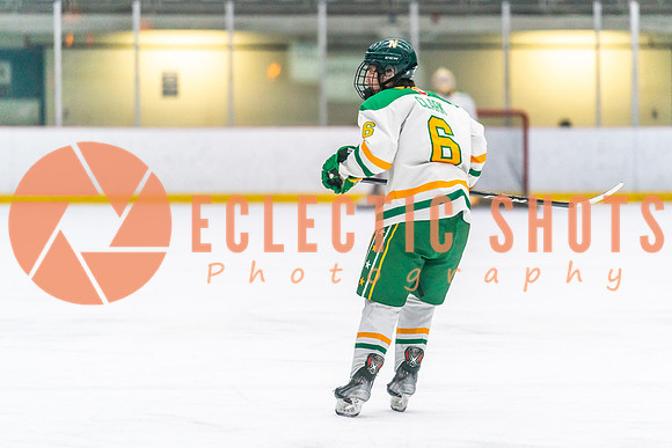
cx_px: 379
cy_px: 187
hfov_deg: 8.5
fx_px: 4530
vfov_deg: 5.7
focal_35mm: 243
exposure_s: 1/1250
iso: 3200
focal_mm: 200
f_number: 2.8
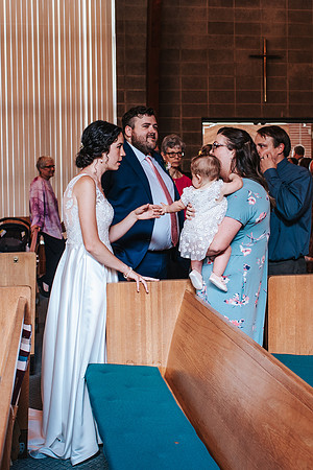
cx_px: 176
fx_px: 774
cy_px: 221
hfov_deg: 22.8
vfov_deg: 33.7
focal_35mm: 59
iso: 900
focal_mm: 35
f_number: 3.2
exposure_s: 1/125
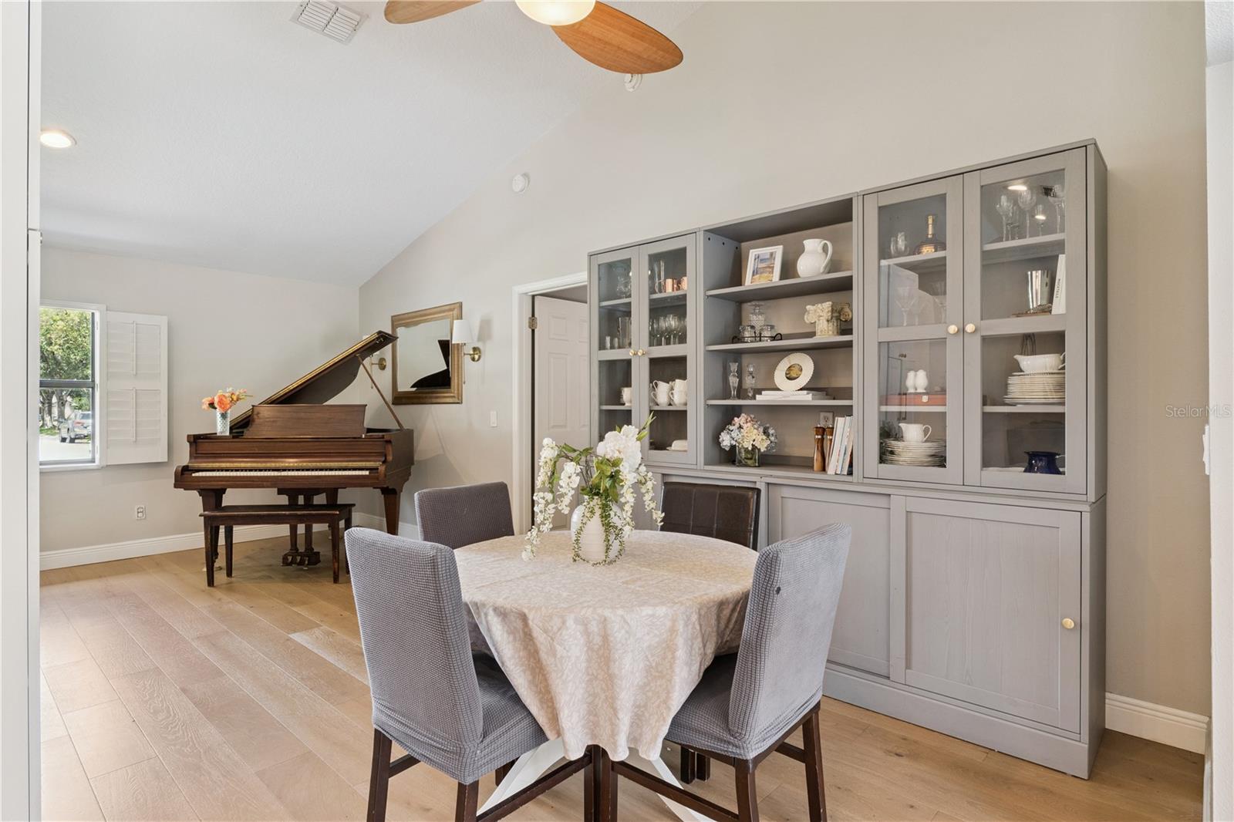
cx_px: 617
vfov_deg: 66.1
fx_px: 632
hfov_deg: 88.6
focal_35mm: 18
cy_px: 411
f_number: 9
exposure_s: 1/13
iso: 400
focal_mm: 12.3
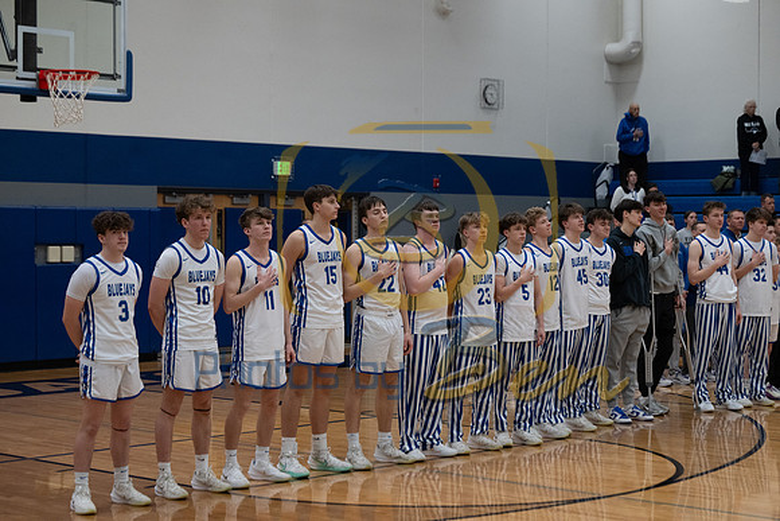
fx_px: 1539
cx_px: 390
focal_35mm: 71
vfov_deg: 19.2
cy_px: 260
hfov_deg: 28.4
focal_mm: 71
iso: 4000
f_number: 3.5
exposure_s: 1/640
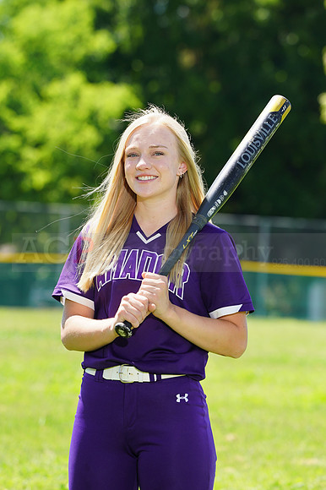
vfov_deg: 7.3
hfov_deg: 4.9
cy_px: 245
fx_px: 3835
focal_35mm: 282
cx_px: 163
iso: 200
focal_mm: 282
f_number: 9
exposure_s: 1/200
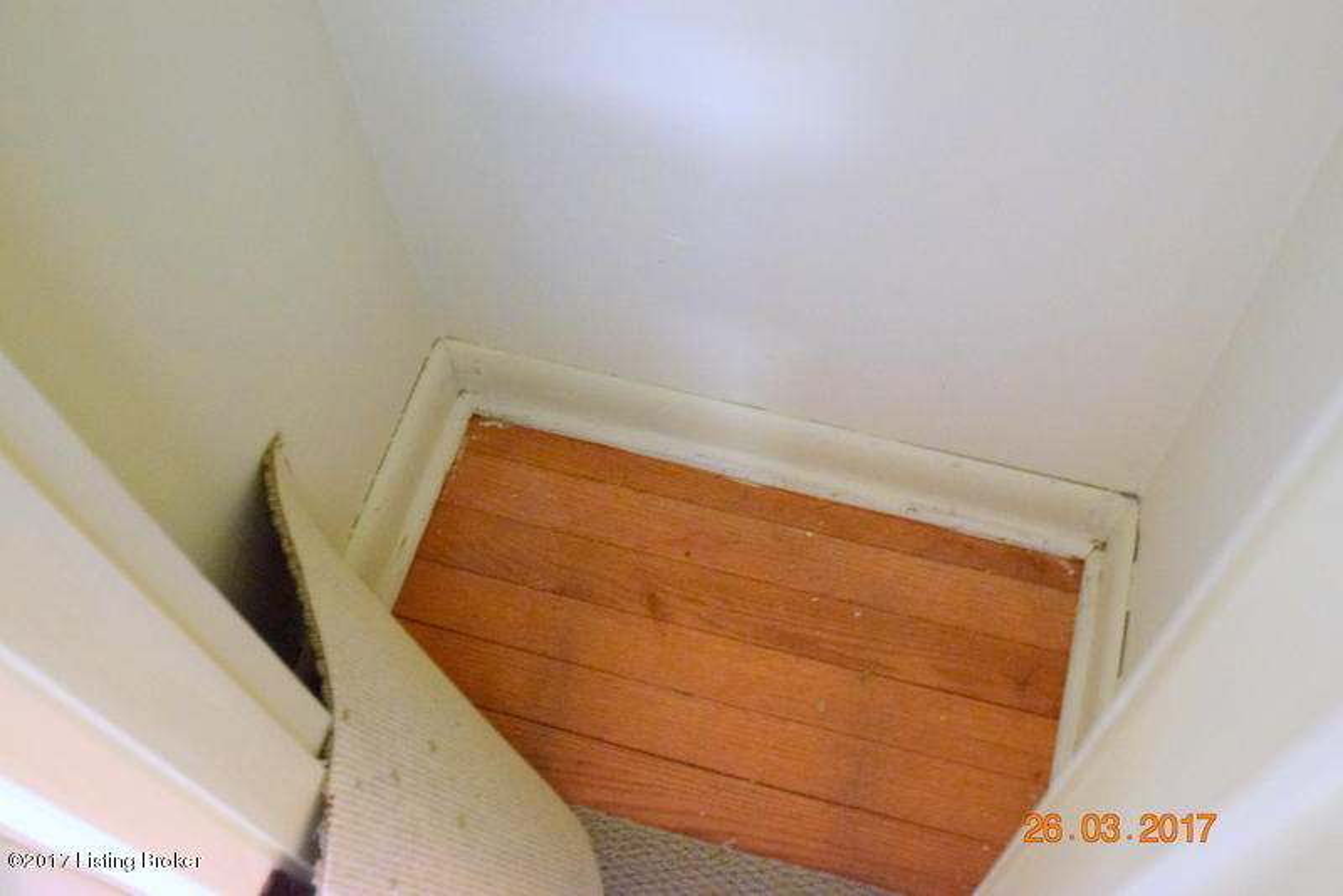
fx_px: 1343
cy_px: 448
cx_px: 672
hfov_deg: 53.1
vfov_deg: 36.9
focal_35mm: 36
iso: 6400
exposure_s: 1/13
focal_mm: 24
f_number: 4.5
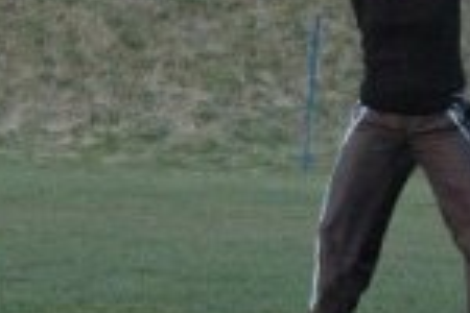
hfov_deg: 4.6
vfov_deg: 3.1
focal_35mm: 447
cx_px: 608
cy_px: -33
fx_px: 5835
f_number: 9
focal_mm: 70
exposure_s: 1/320
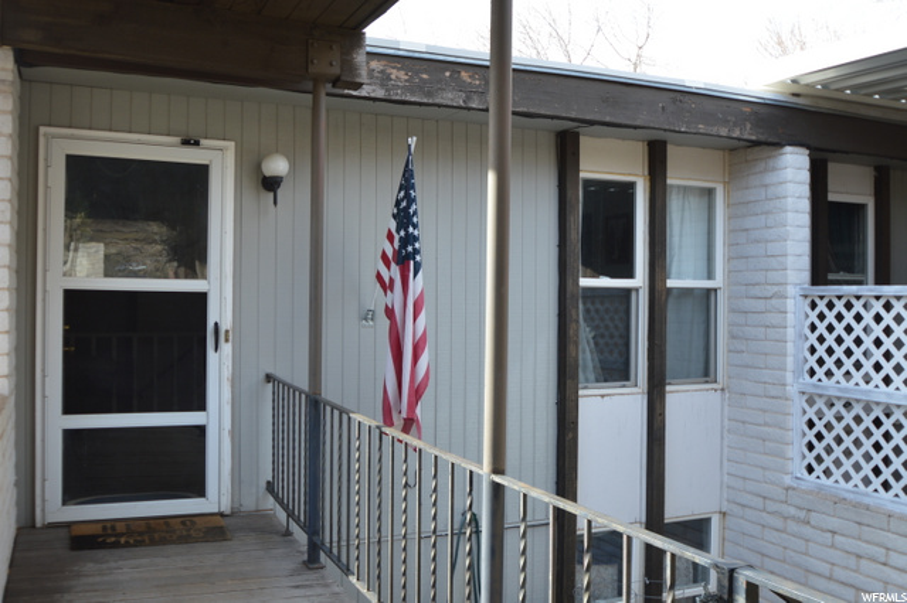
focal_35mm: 33
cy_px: 302
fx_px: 831
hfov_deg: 57.2
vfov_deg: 39.9
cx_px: 454
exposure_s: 1/125
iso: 140
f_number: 5.6
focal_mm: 22
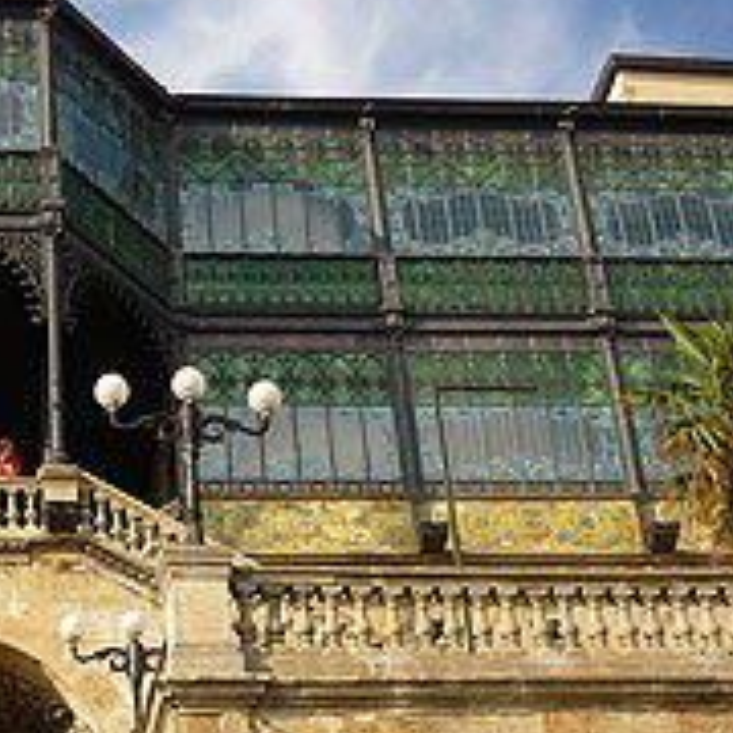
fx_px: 1749
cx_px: 29
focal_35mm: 73
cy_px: 623
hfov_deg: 22.9
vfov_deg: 23.2
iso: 100
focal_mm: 5.5
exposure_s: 1/1000
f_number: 2.8
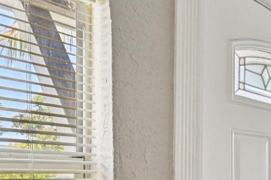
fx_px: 309
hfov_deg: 36.1
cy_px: 185
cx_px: 330
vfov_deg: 30.1
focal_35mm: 41
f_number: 8
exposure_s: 1/320
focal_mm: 14
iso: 2500
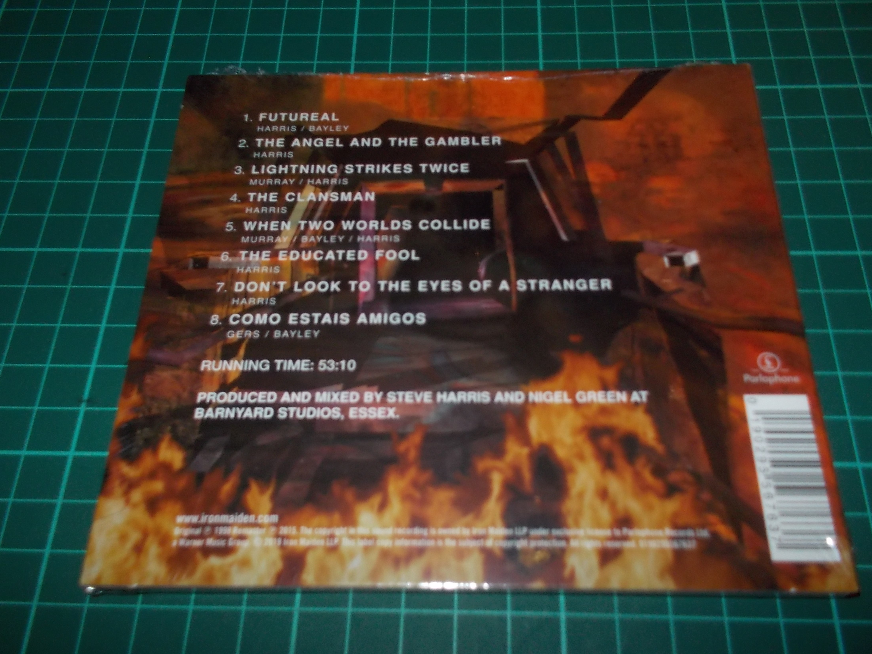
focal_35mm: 30
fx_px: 756
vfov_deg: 46.8
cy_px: 334
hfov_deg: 60.0
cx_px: 450
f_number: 3.3
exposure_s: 1/30
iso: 200
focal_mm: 4.1
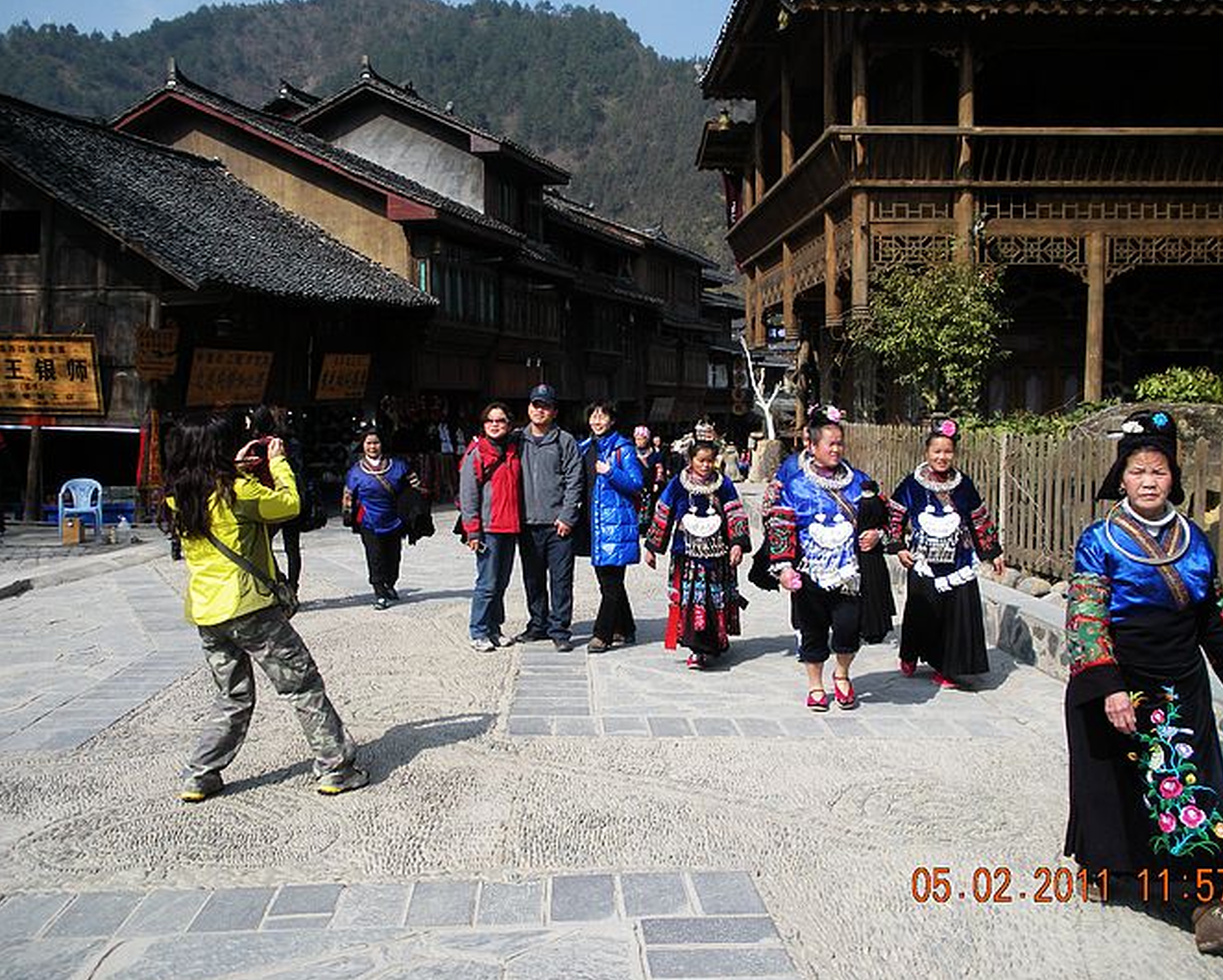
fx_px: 1376
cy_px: 493
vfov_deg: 39.2
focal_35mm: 38
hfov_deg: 47.9
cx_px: 658
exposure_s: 1/560
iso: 64
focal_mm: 6.3
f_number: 3.5
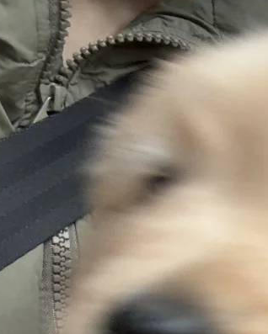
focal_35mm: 61
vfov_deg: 30.0
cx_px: 403
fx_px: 604
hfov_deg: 21.1
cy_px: 280
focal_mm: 2.69
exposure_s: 1/60
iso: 250
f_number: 1.9
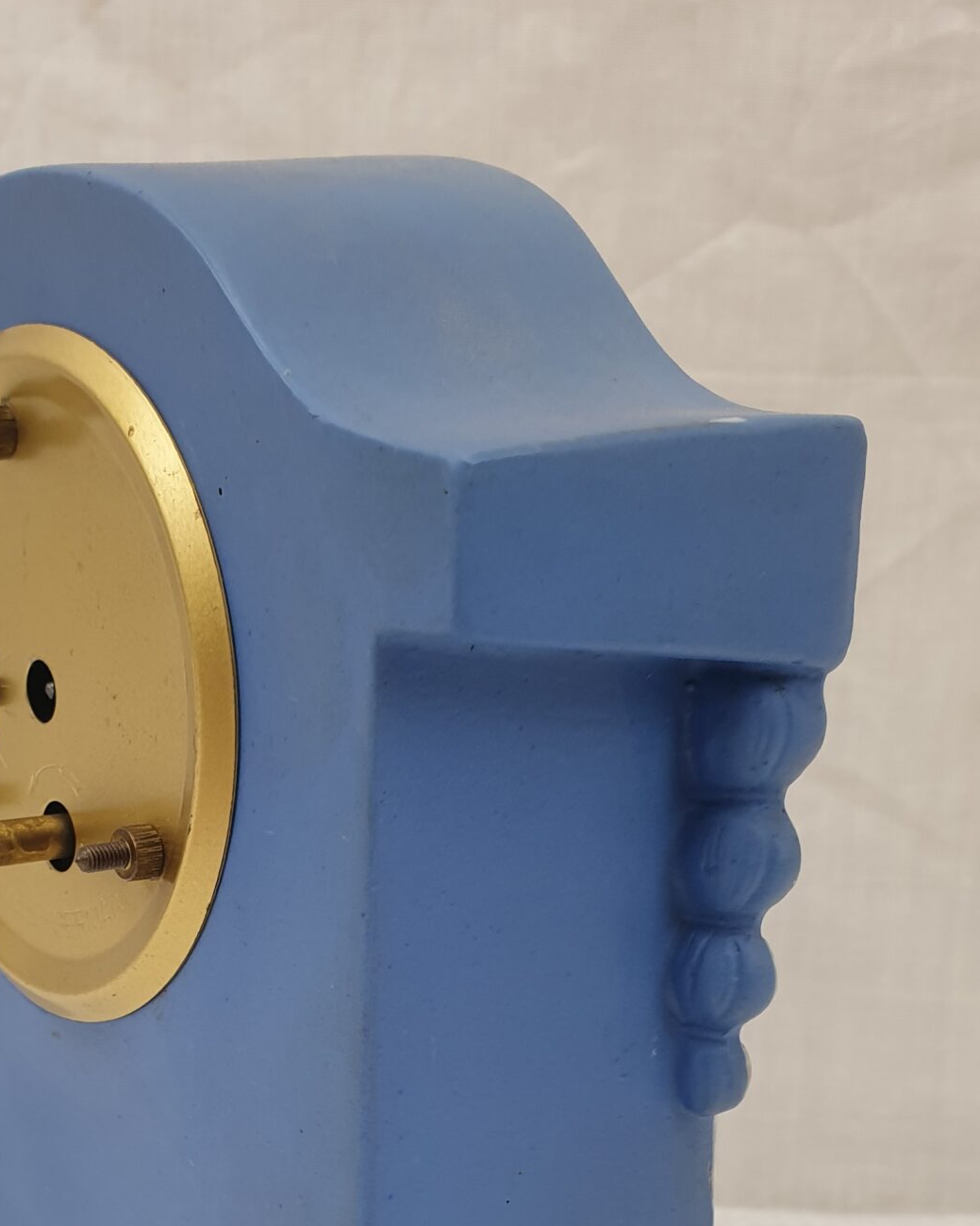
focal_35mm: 50
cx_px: 247
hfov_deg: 29.8
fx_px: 1813
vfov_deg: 35.3
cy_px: 1083
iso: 100
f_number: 2.4
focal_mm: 4.3
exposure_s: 1/100
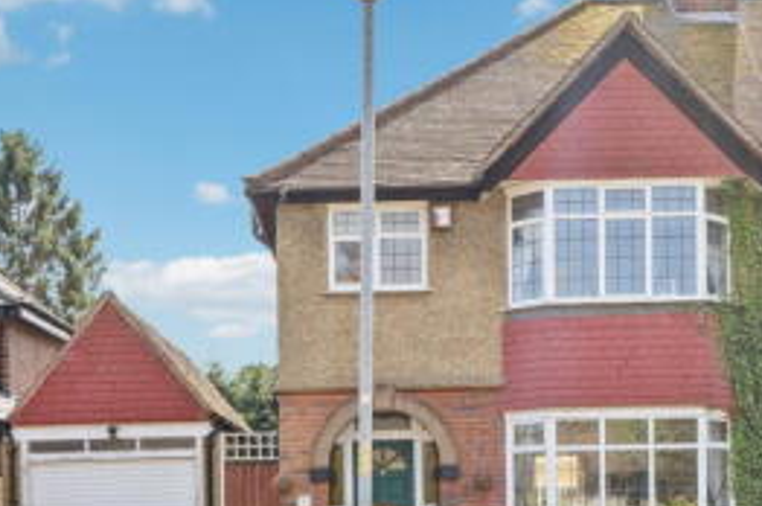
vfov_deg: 22.5
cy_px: 310
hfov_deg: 33.4
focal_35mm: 60
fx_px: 1268
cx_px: 413
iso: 640
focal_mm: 33
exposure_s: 1/1600
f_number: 5.6
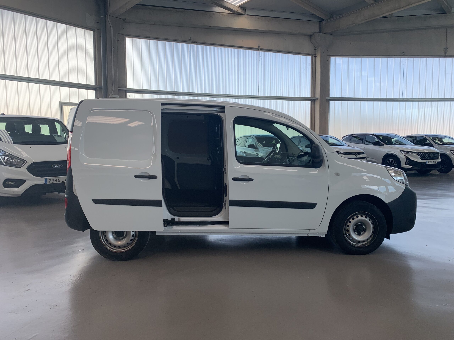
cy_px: 170
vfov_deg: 53.1
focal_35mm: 26
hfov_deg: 67.3
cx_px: 227
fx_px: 341
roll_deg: -0.7
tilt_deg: -3.3
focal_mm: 4.25
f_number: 1.8
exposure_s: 1/546
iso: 25
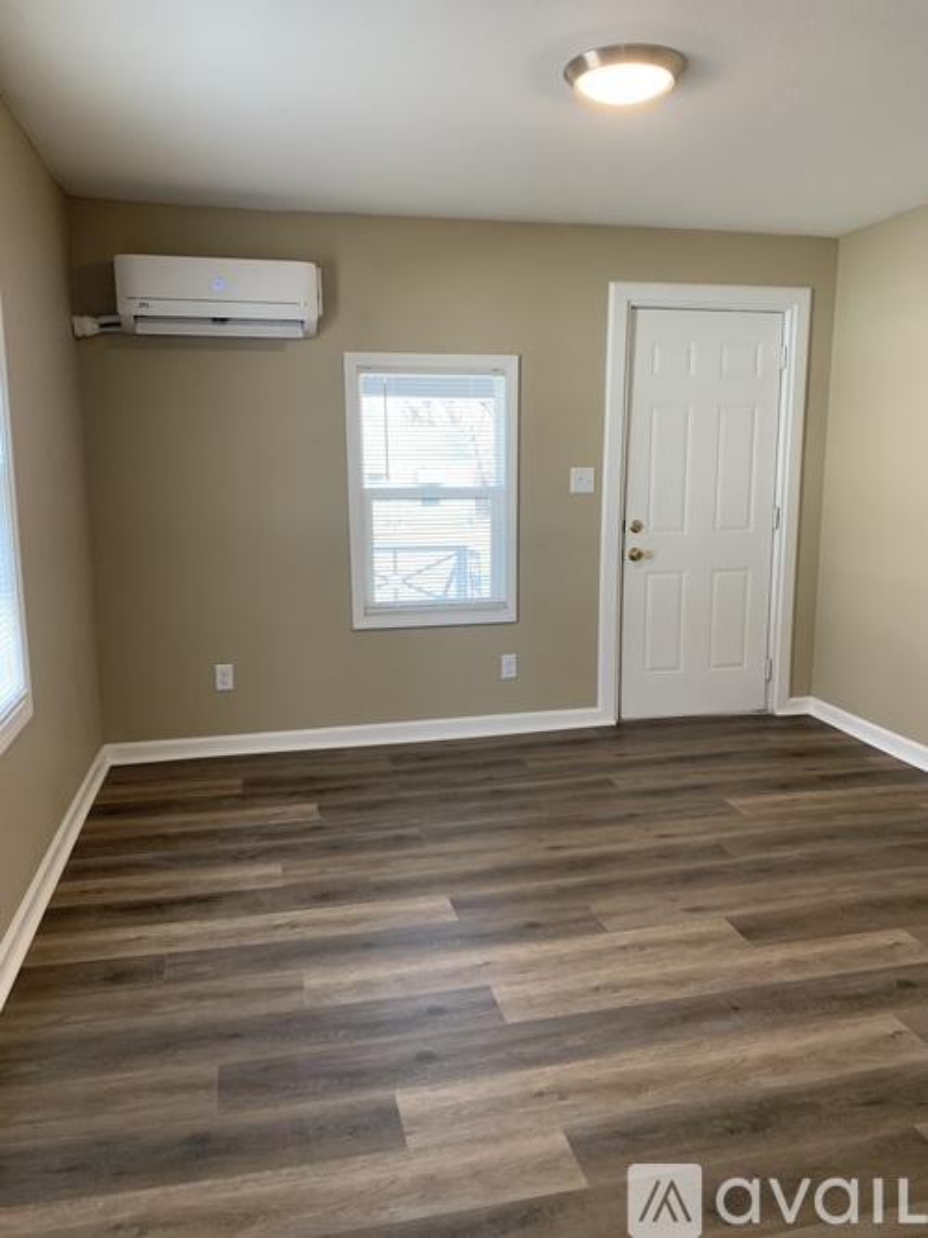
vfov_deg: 67.3
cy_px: 619
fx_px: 930
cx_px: 464
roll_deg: +0.6
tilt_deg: -9.7
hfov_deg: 53.0
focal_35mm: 26
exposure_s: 1/60
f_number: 1.8
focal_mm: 4.25
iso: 80
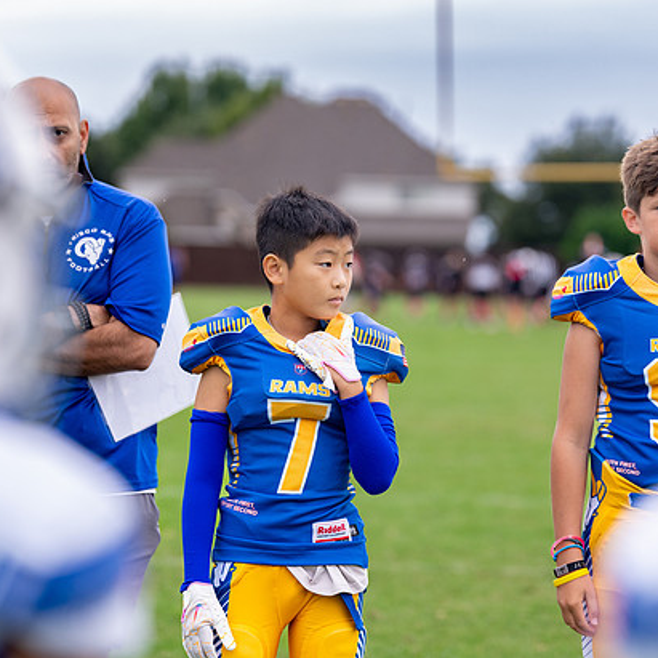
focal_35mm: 164
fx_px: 3527
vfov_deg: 10.7
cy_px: 329
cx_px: 343
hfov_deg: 10.7
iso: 500
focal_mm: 122
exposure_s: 1/1250
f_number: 2.8
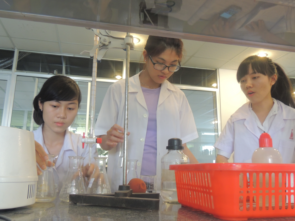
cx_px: 148
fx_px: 281
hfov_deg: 55.4
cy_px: 110
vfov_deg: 42.9
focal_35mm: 33
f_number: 3.2
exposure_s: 1/15
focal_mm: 5.8
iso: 400
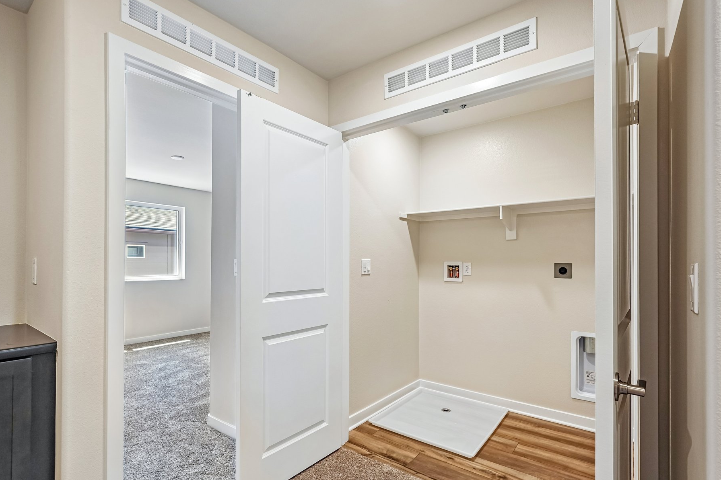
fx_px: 320
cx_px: 349
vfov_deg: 73.6
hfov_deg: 96.7
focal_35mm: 16
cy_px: 257
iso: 400
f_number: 8
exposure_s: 1/25
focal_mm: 14
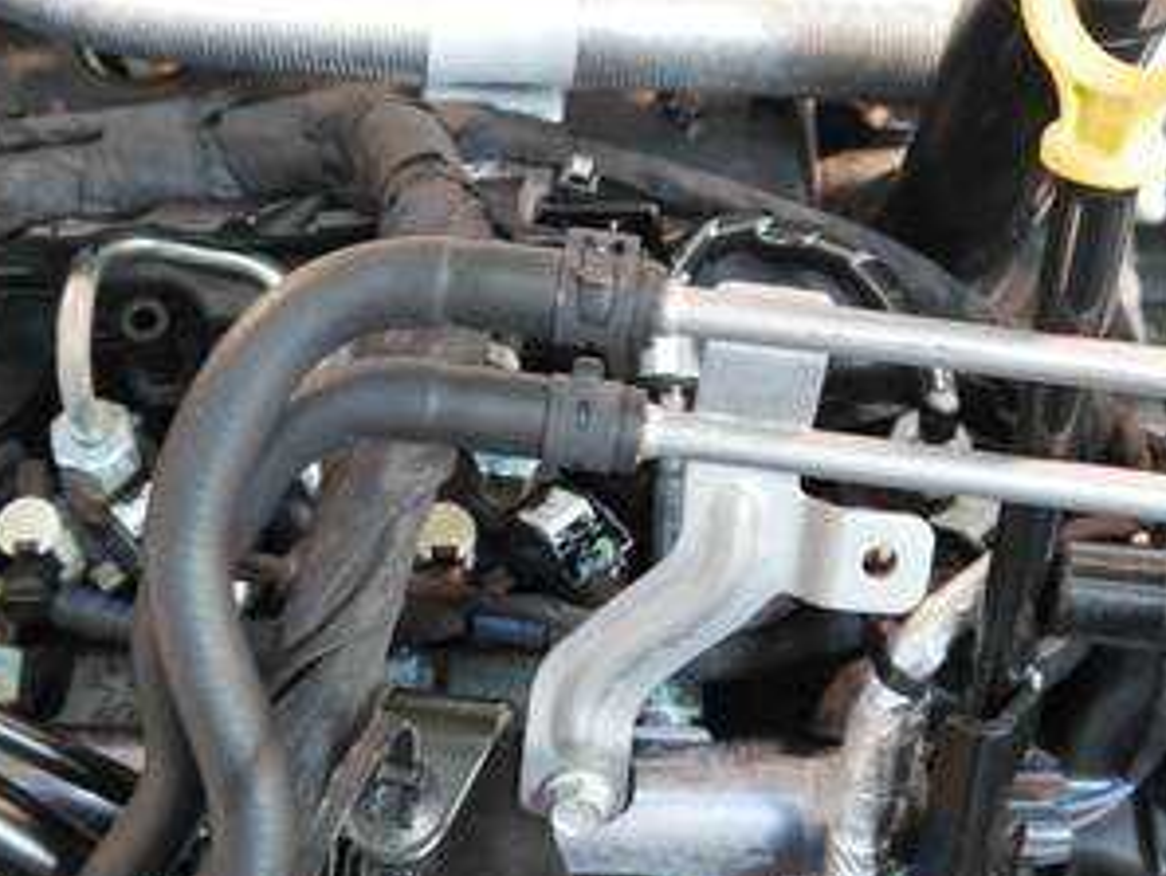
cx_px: 448
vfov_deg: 26.6
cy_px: 385
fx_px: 1853
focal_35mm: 55
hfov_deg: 34.8
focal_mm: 17
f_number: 3.9
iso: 2000
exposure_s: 1/125
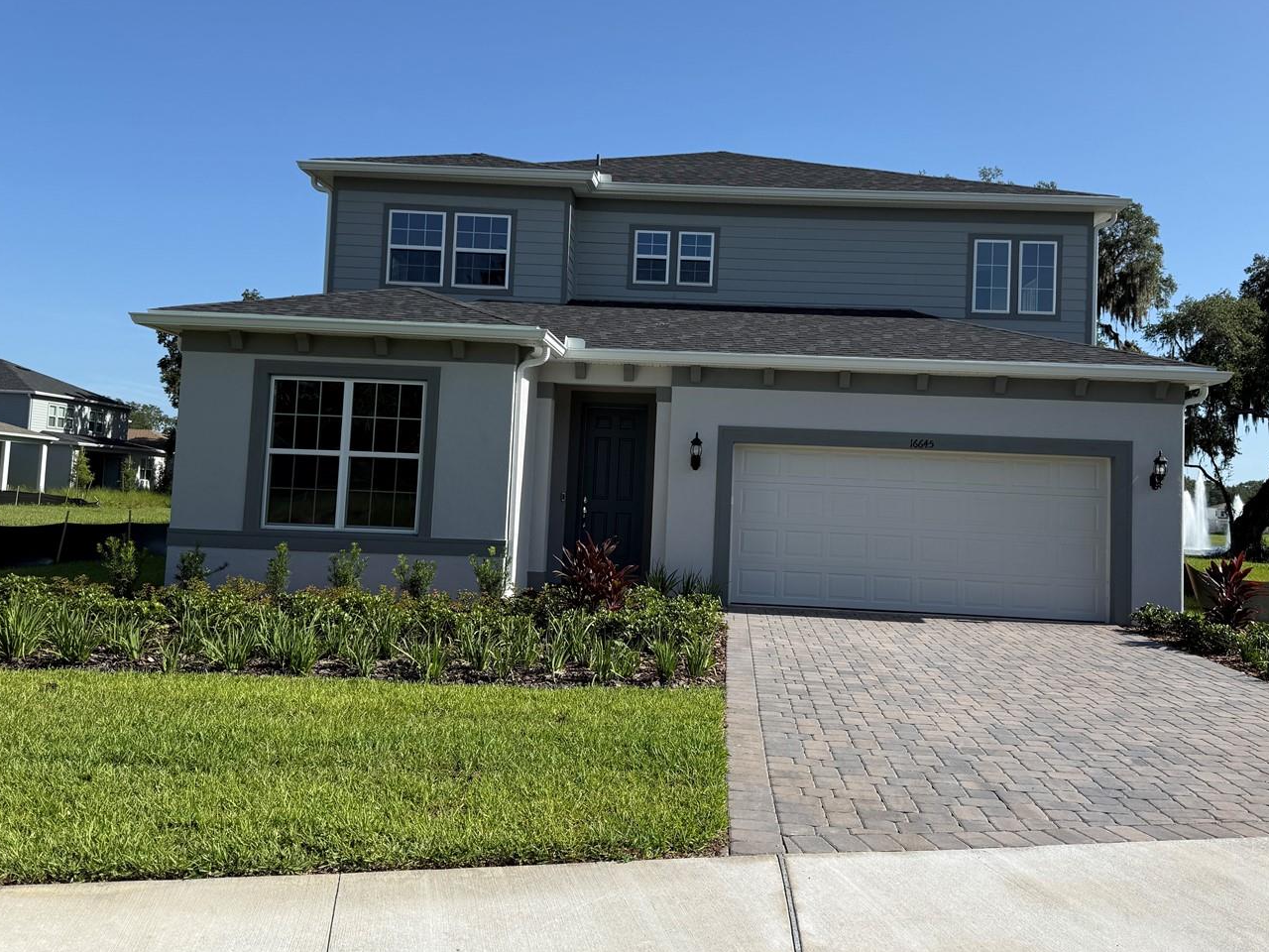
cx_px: 687
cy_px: 415
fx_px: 1100
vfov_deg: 46.7
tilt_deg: +4.6
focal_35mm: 30
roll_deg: -1.8
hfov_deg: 59.9
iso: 80
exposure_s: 1/4405
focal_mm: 6.76
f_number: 1.78
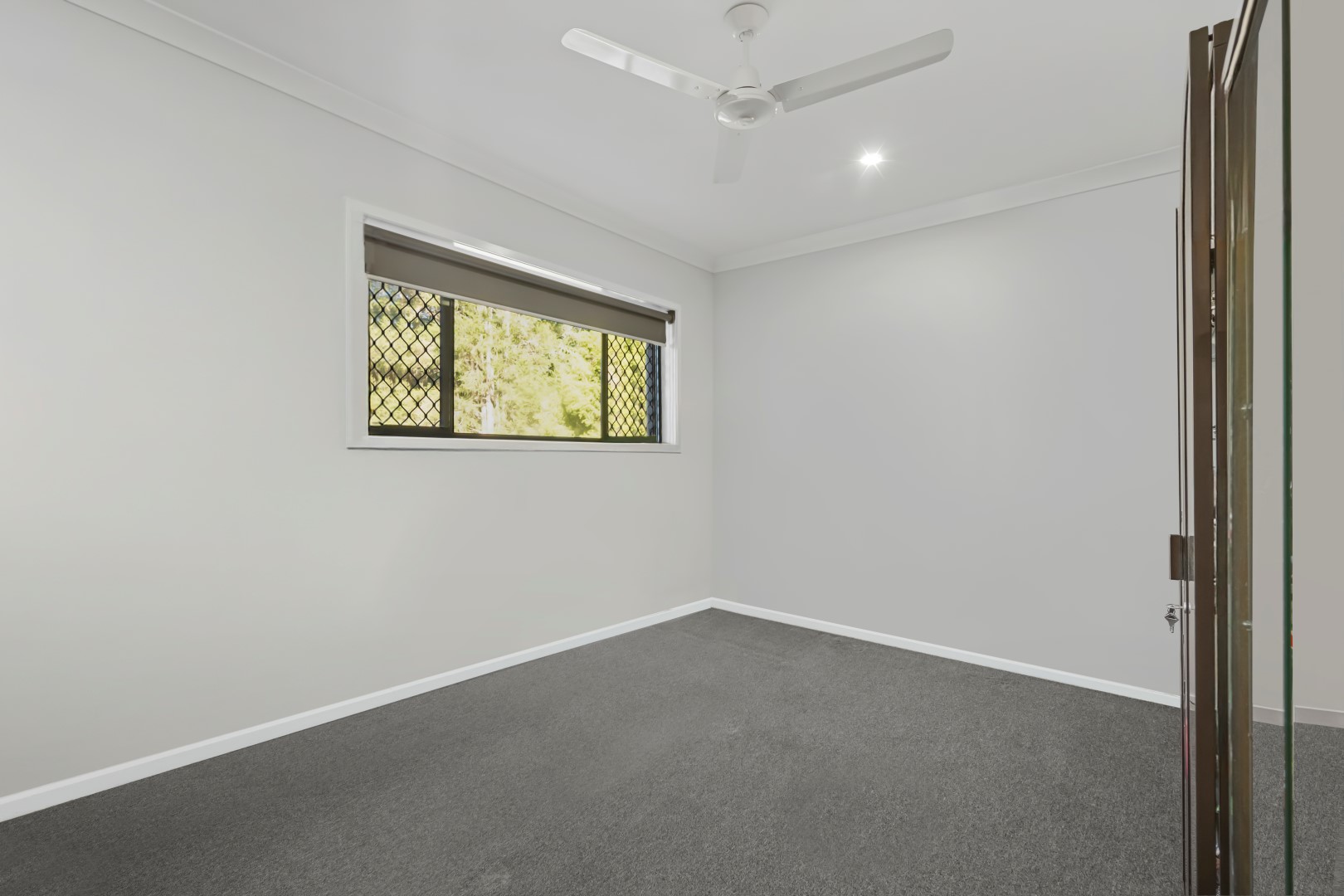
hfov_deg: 96.7
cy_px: 448
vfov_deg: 73.7
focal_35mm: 16
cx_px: 672
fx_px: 597
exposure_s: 1/15
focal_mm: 16
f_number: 6.3
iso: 4000
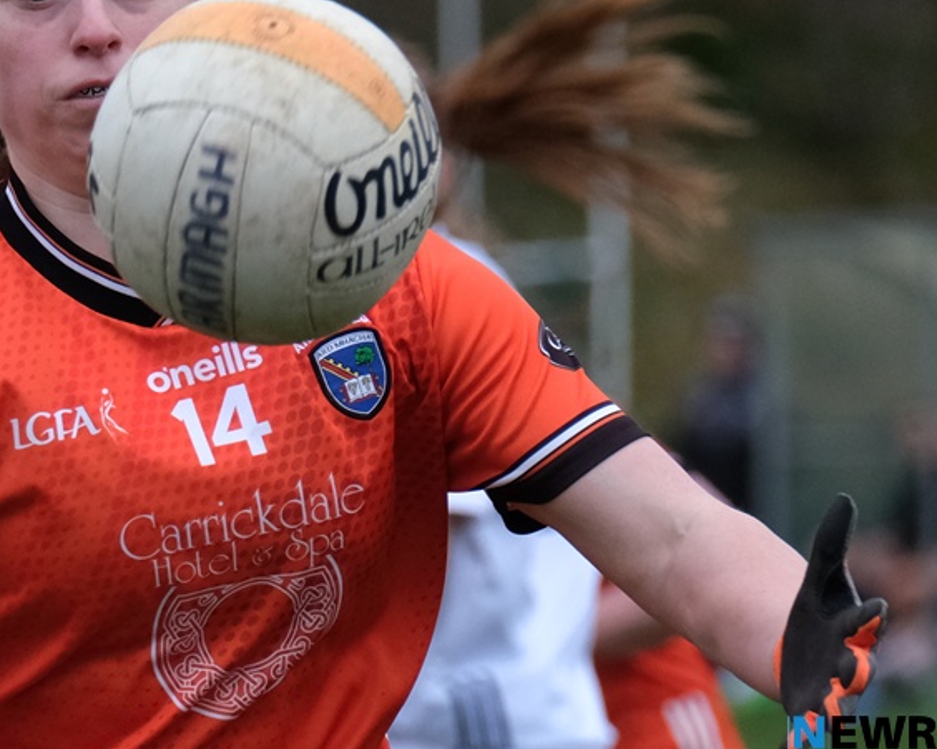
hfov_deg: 4.4
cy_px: 289
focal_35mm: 441
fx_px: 12228
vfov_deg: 3.5
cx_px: 307
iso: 1600
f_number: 5.6
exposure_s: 1/1000
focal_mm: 189.7
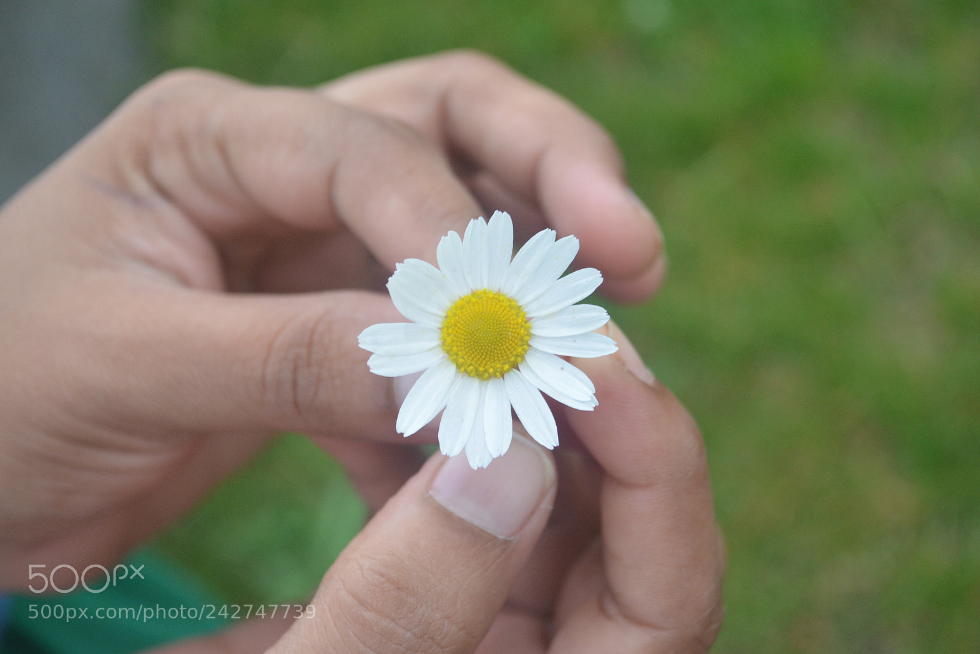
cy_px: 330
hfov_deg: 32.9
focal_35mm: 61
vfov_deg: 22.3
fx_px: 1661
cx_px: 489
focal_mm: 40
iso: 800
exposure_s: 1/60
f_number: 5.6
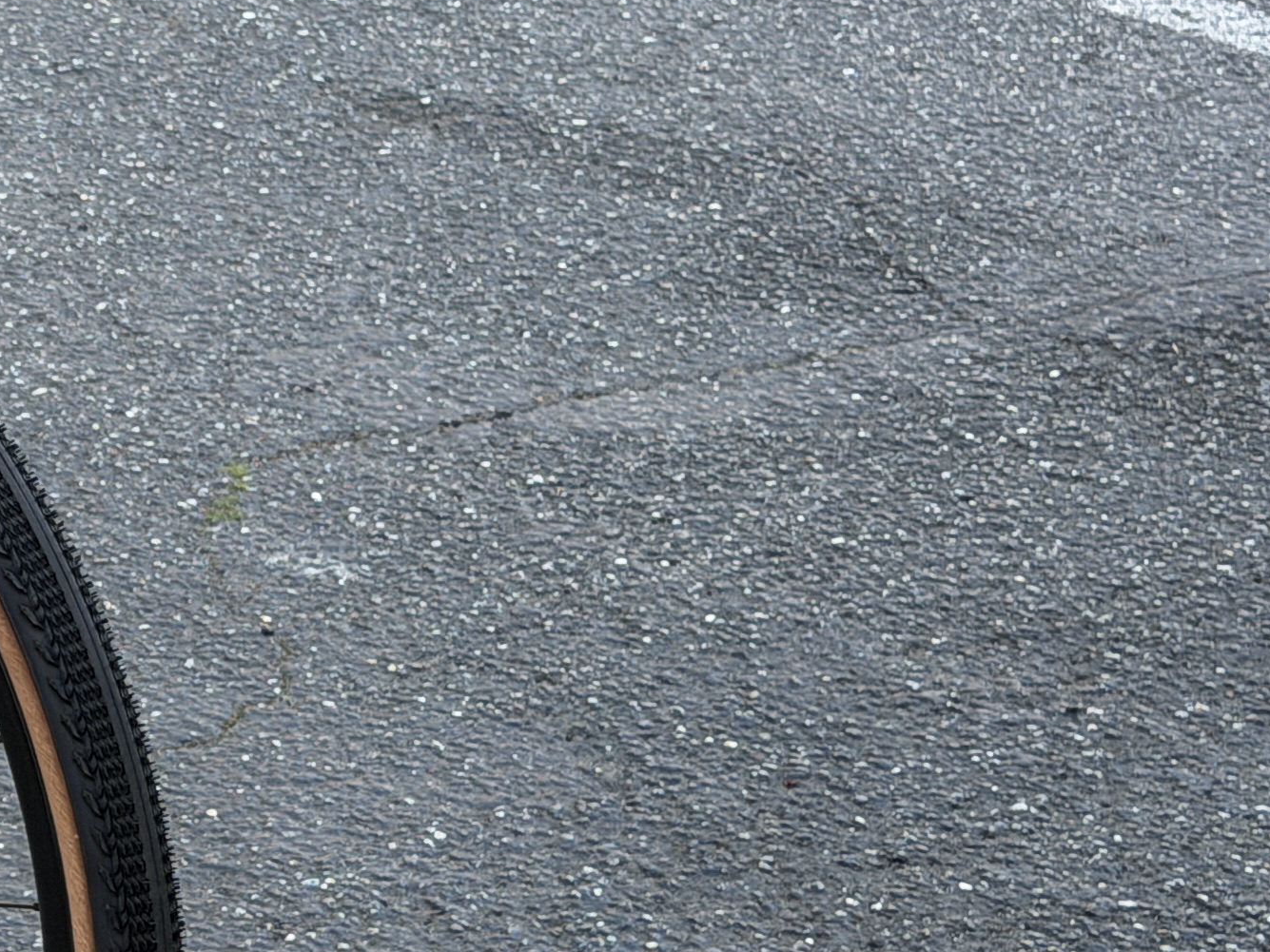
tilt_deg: -23.0
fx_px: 5319
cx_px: -643
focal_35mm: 145
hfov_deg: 12.9
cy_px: 526
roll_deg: -0.9
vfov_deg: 10.2
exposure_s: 1/162
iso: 64
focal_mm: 6.76
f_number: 1.78
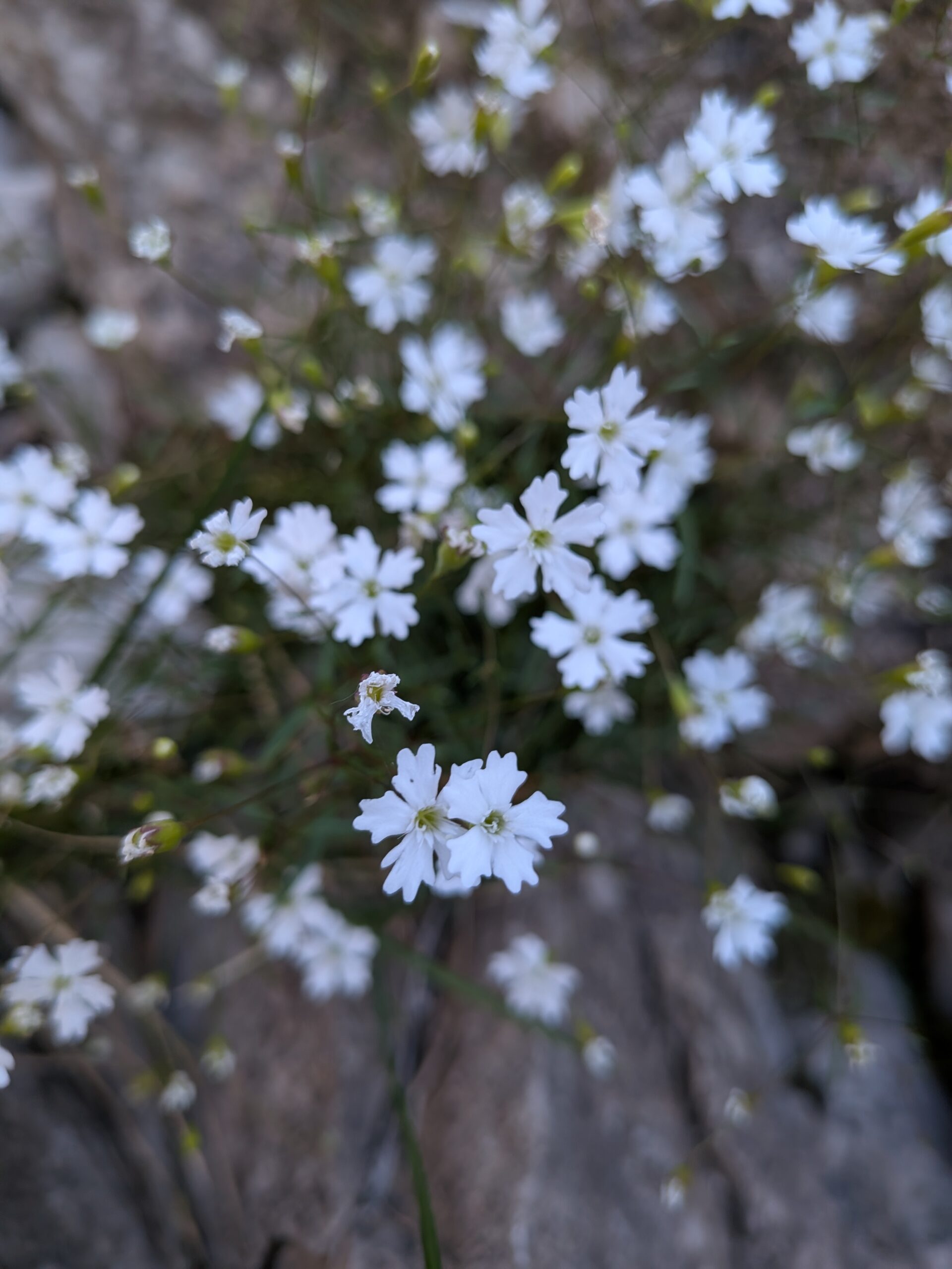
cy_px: 634
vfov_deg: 71.6
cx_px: 476
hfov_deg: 56.8
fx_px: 880
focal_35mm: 24
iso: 38
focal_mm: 4.53
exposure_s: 1/100
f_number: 1.7
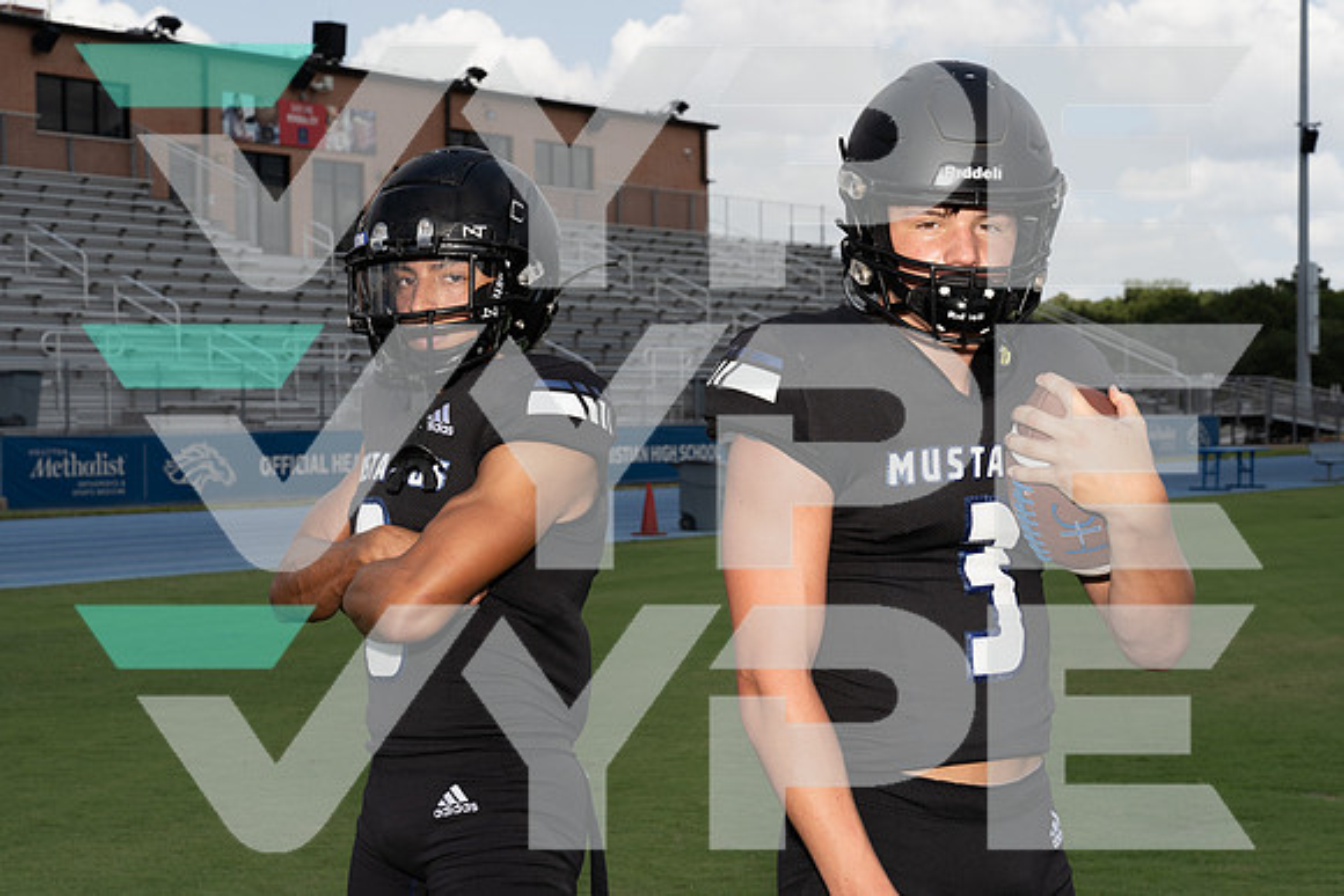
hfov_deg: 28.8
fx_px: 2614
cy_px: 448
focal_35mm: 70
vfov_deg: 19.5
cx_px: 672
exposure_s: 1/250
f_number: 11
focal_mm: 70
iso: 100
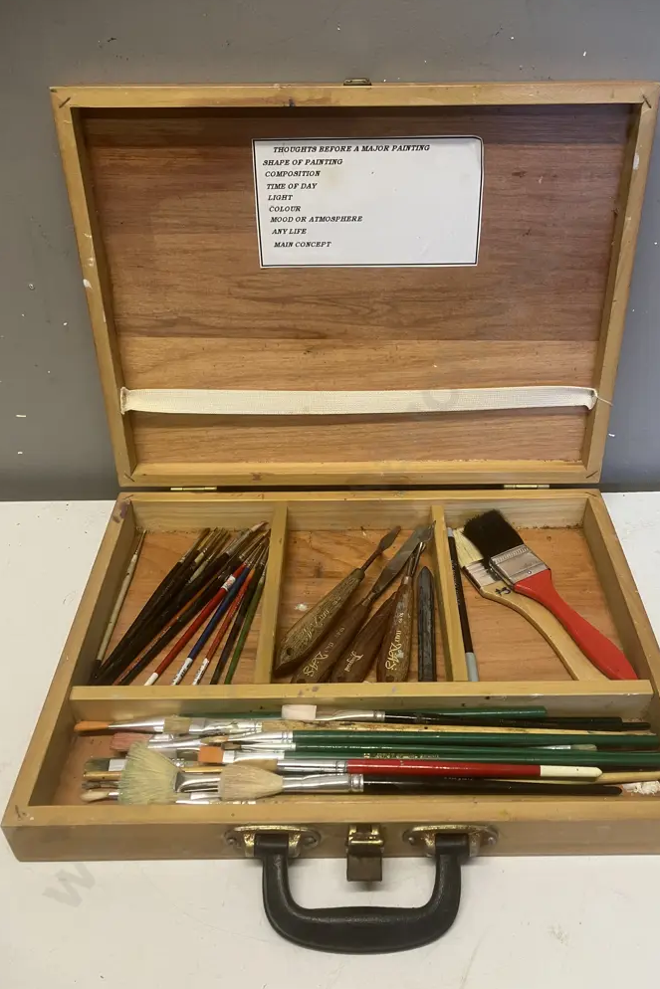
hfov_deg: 43.6
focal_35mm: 30
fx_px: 825
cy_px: 498
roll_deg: -0.5
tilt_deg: -35.1
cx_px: 360
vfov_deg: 61.9
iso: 64
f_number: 1.8
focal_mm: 3.99
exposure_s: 1/50
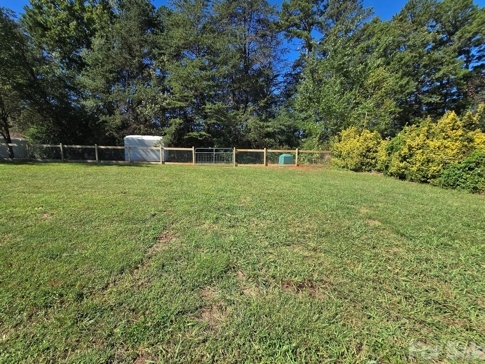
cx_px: 229
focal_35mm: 14
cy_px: 196
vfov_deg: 85.5
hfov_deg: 102.0
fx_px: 196
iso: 50
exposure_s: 1/1437
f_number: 2.2
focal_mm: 2.2
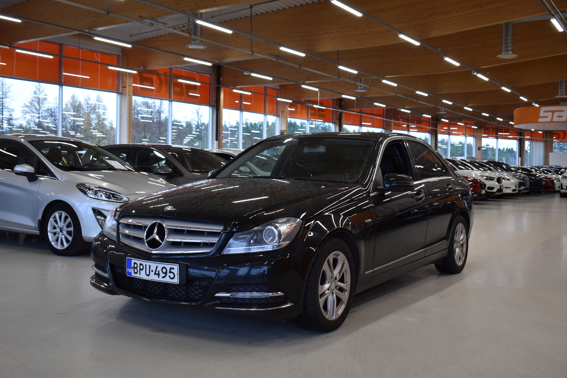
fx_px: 591
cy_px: 189
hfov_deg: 51.3
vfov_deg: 35.5
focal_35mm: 38
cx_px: 284
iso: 400
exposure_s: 1/90
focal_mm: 25
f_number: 4.8
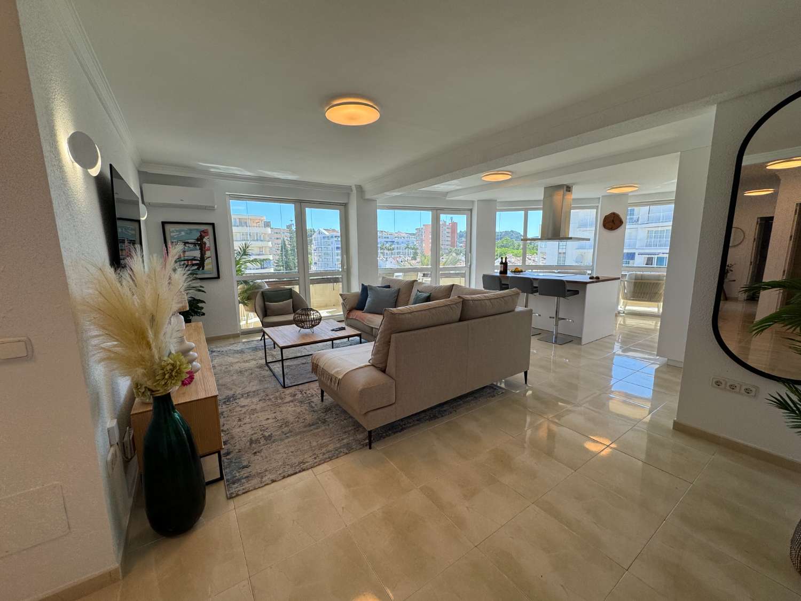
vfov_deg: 85.7
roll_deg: +0.9
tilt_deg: -8.8
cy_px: 300
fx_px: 324
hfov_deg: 102.1
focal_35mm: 14
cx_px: 400
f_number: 2.2
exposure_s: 1/286
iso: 40
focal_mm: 2.22
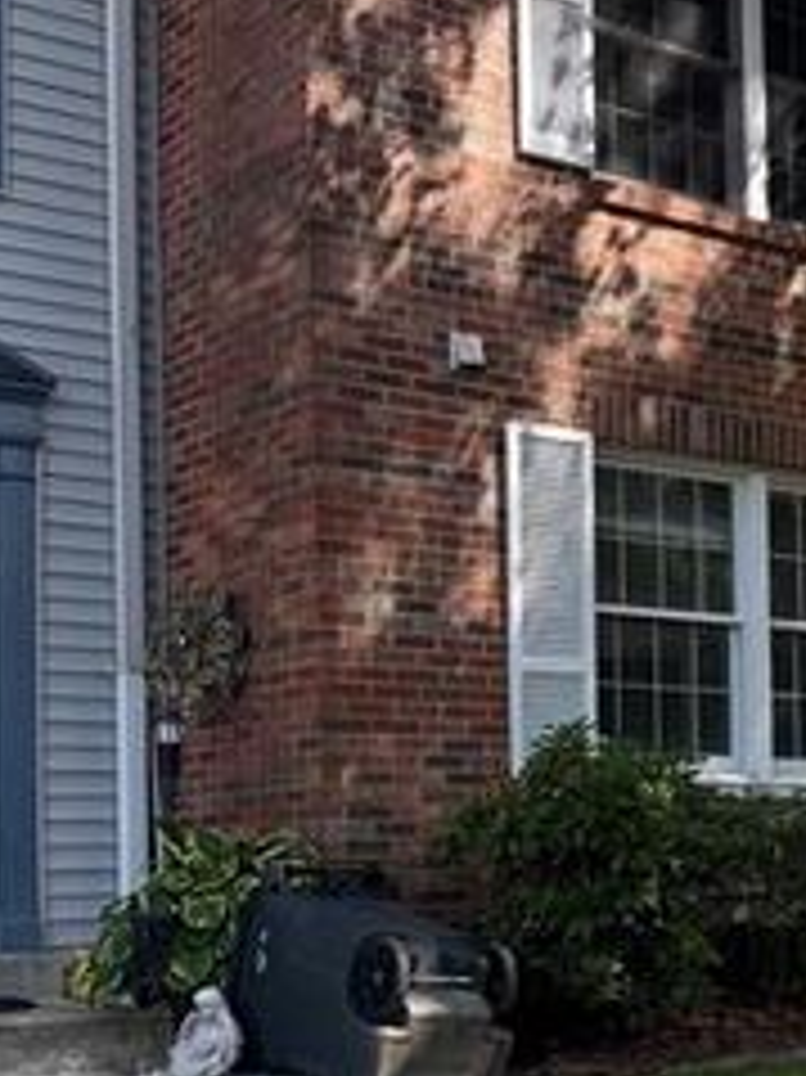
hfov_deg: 20.8
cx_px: 892
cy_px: 781
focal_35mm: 67
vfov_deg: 28.6
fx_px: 2082
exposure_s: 1/1230
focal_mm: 6.76
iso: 80
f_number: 1.78
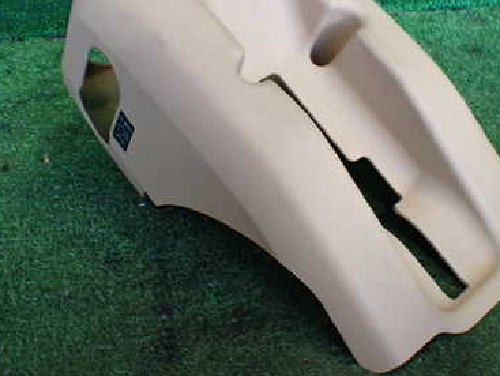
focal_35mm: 49
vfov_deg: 29.6
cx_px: 283
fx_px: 708
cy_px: 131
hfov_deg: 38.8
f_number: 2.3
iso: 400
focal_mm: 5.4
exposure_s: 1/125
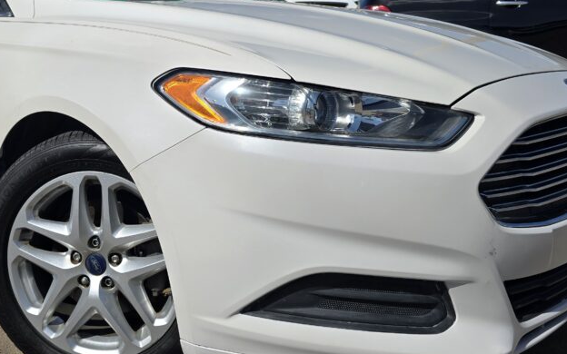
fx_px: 618
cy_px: 114
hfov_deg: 48.5
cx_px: 194
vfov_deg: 31.7
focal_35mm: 40
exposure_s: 1/1936
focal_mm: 6.3
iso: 12
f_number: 1.7
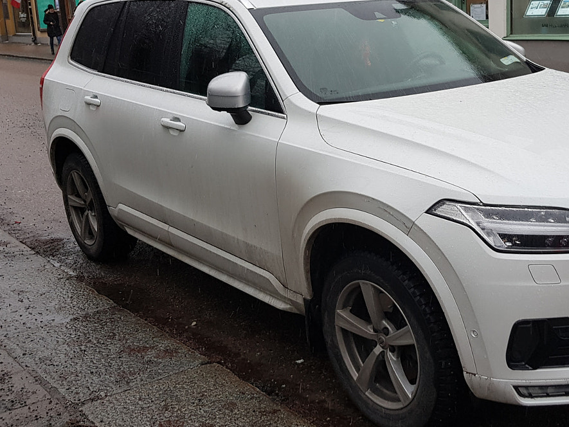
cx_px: 422
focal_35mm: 47
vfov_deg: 30.9
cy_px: 212
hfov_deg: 39.4
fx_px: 773
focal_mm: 4.2
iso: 50
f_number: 1.7
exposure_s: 1/100
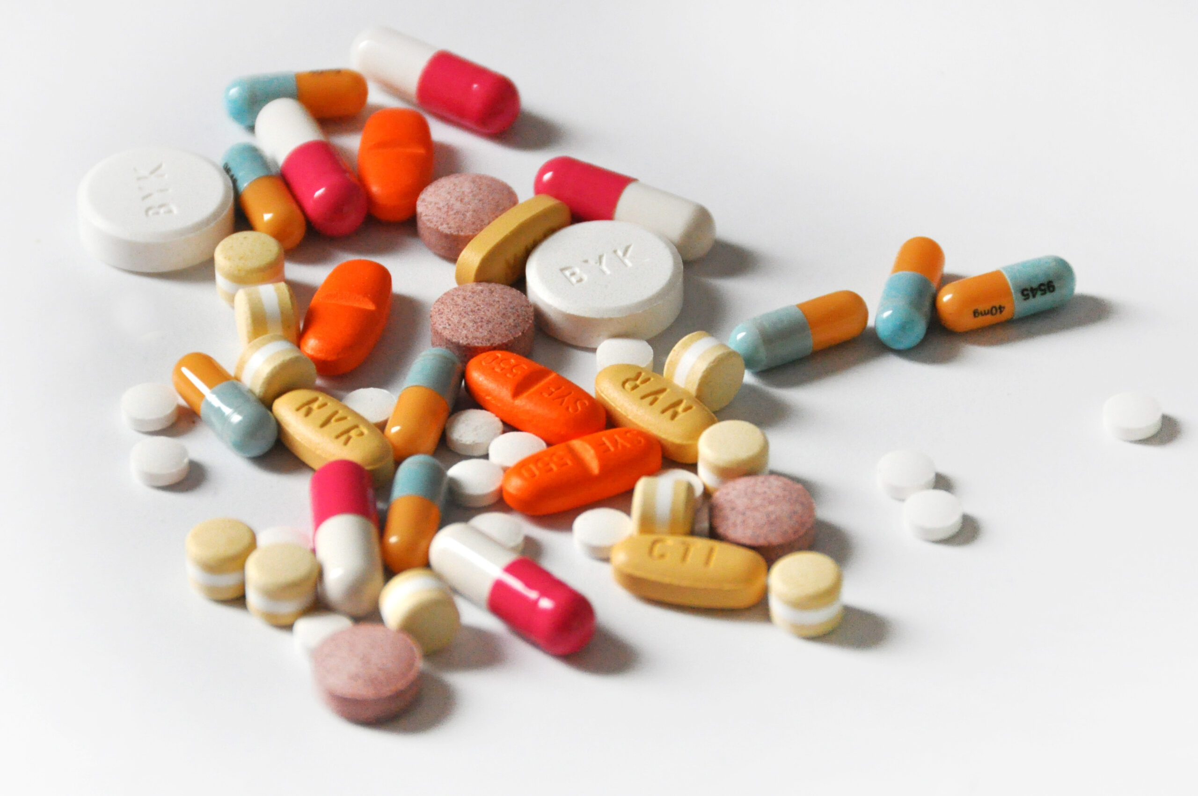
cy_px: 398
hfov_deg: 6.9
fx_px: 9971
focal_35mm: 300
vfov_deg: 4.6
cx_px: 599
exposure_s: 1/125
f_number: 5.6
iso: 1400
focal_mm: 200
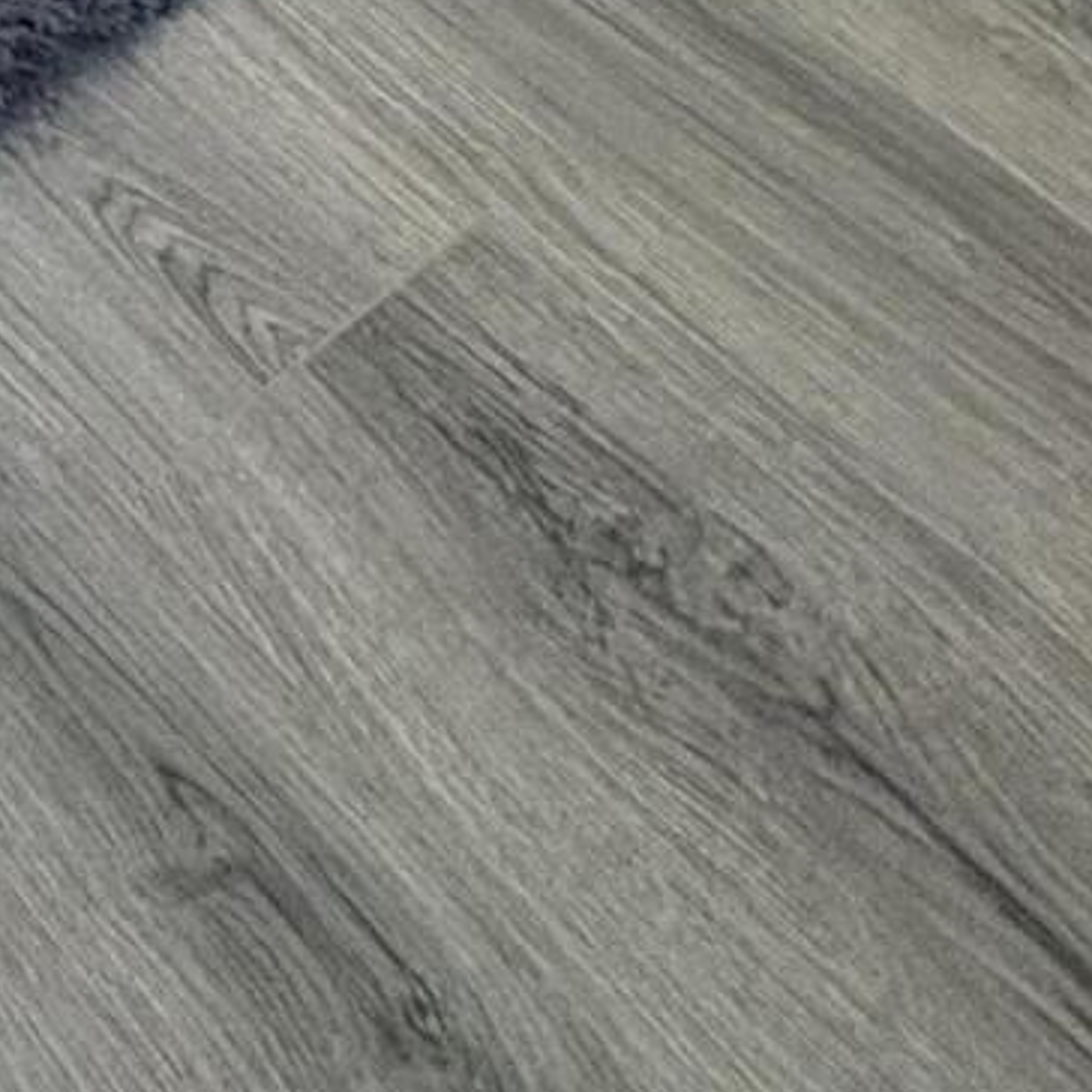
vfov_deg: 13.0
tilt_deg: -5.1
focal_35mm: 68
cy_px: -1887
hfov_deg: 19.5
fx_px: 2427
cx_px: -831
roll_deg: -2.0
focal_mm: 2.22
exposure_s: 1/120
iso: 200
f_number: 2.2
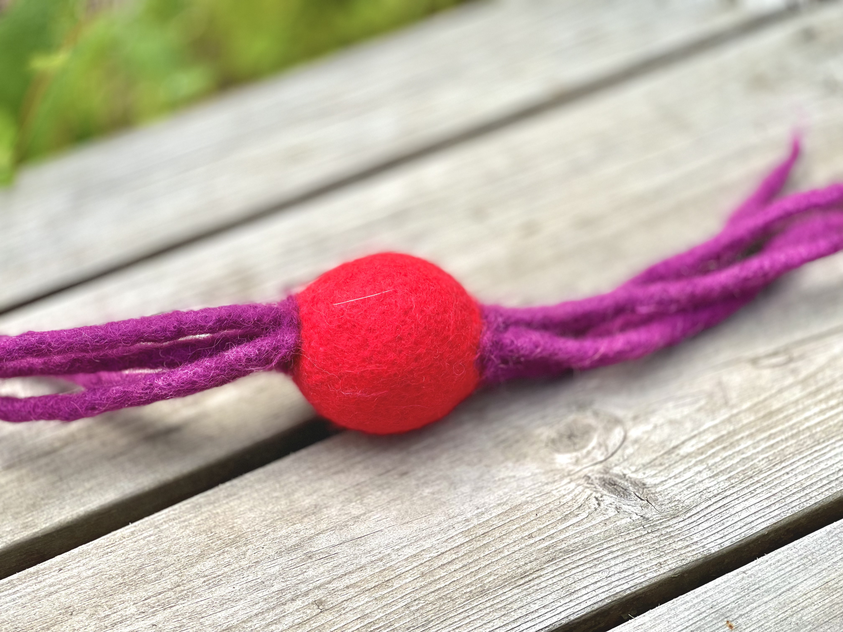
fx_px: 1559
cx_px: 422
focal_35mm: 64
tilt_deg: -49.2
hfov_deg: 30.3
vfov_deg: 22.9
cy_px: 316
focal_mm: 7.5
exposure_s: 1/637
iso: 32
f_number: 2.2
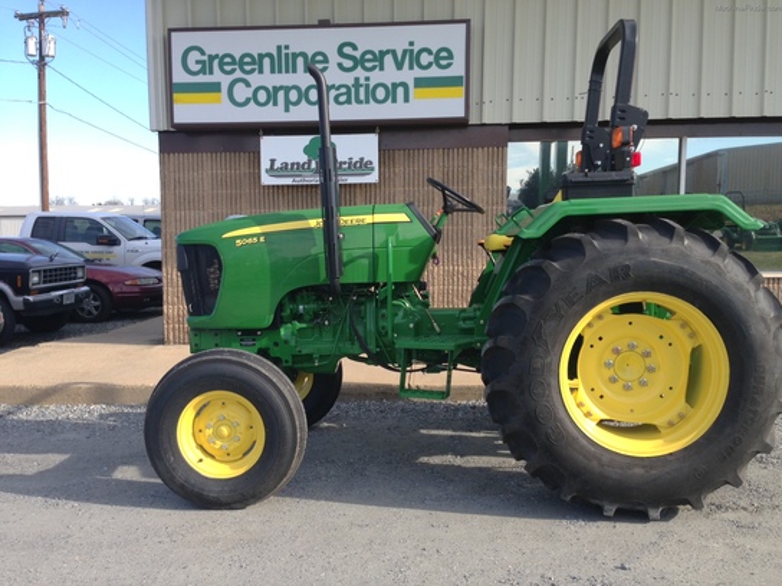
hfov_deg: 55.4
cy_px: 293
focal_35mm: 33
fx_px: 745
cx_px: 391
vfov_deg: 42.9
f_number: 2.4
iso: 50
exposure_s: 1/553
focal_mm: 4.13
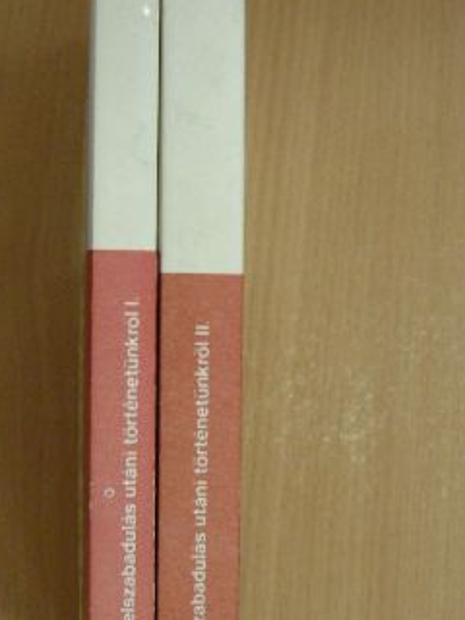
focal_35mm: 75
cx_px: 182
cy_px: 356
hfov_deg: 19.6
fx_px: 1343
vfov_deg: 26.0
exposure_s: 1/21.7
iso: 200
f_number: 3.5
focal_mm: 8.8
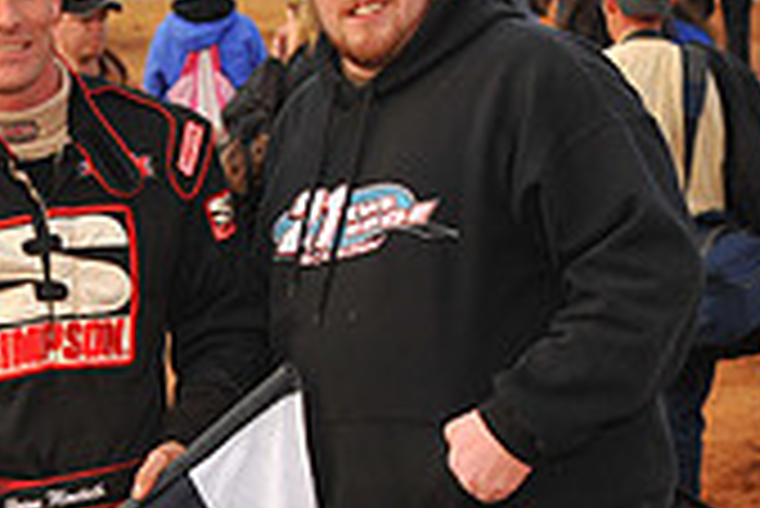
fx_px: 5789
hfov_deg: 7.4
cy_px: 625
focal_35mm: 274
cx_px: -175
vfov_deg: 5.0
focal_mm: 80
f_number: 8
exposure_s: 1/320
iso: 400
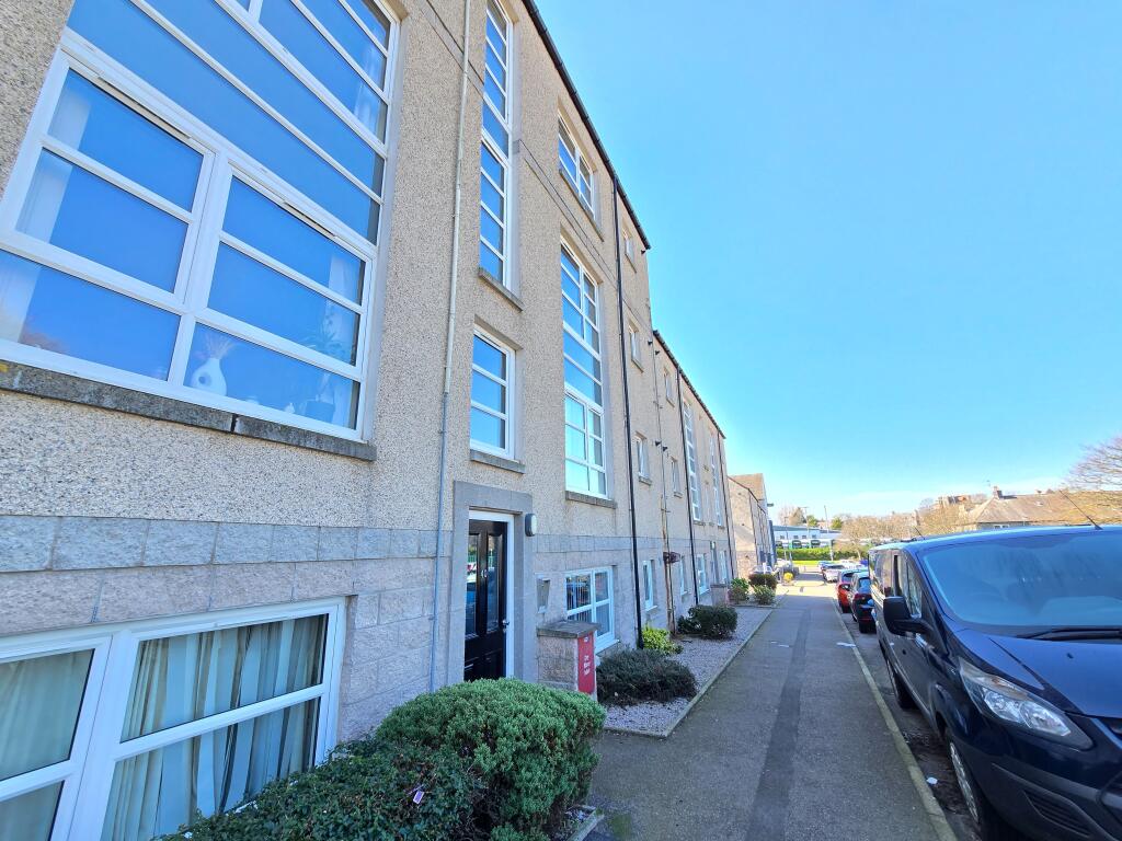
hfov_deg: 106.2
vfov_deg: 89.9
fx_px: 421
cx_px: 561
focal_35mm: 13
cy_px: 420
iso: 50
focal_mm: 2.2
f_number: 2.2
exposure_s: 1/163
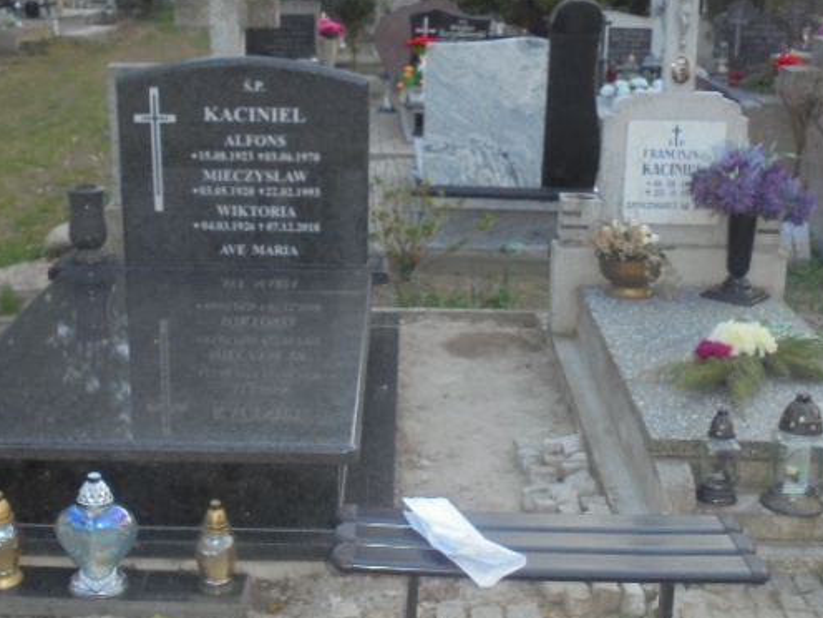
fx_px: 1165
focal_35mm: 49
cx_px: 393
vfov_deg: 29.6
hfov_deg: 38.9
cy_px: 258
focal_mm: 6.9
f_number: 4.2
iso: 400
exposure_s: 1/50
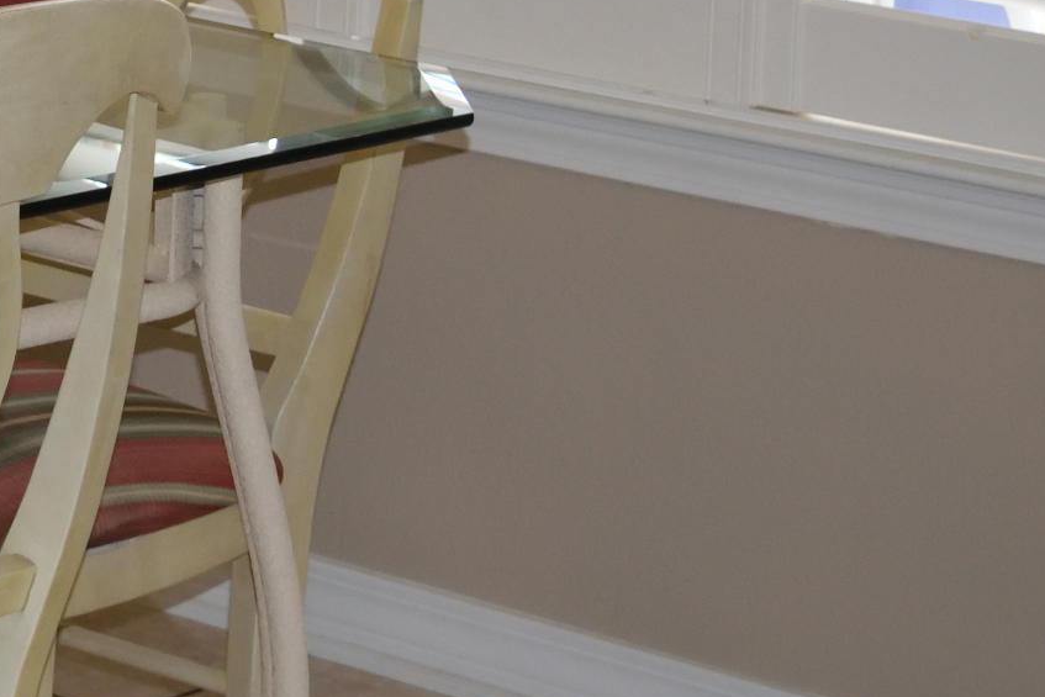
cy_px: -284
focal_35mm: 170
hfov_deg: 11.7
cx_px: -369
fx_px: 4935
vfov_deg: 7.9
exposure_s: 1/125
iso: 640
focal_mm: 32
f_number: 5.6
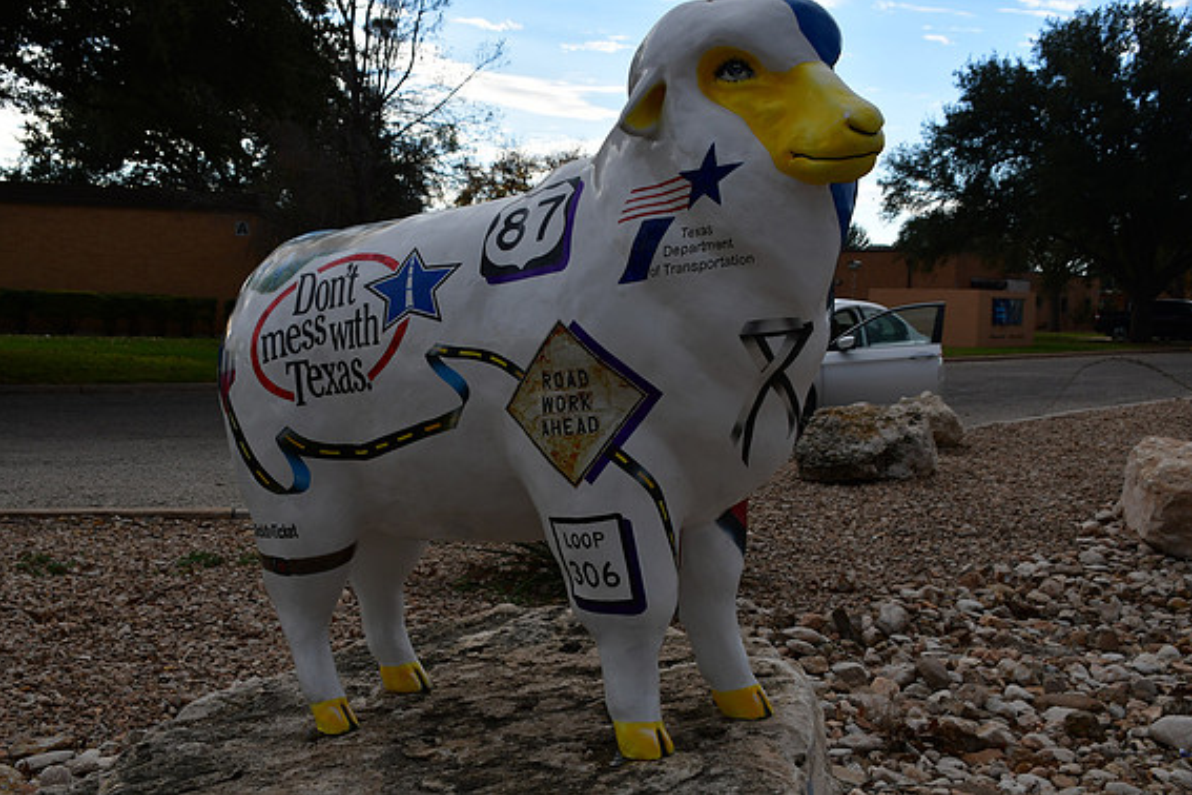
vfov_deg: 31.2
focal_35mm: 43
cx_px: 589
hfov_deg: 45.4
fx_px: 1424
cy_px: 390
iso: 320
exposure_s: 1/250
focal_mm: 28
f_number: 10
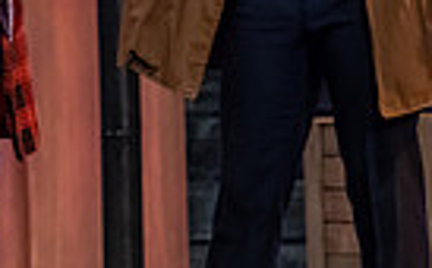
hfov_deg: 4.3
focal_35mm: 485
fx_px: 5698
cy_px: -46
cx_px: 69
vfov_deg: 2.7
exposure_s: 1/200
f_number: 3.2
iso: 3200
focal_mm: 112
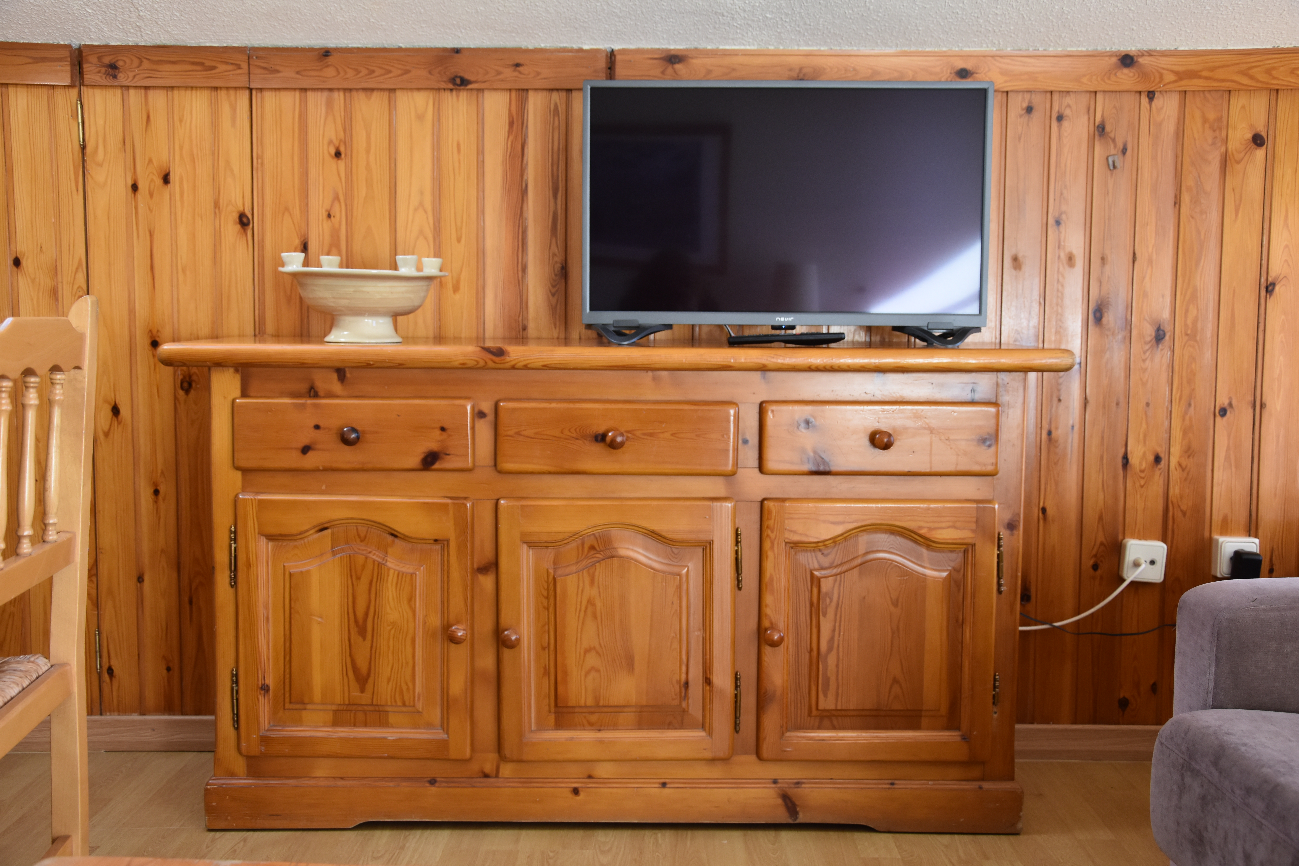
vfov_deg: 35.5
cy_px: 433
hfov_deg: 51.3
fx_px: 1353
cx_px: 650
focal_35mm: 38
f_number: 5
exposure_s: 1/100
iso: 800
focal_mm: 25
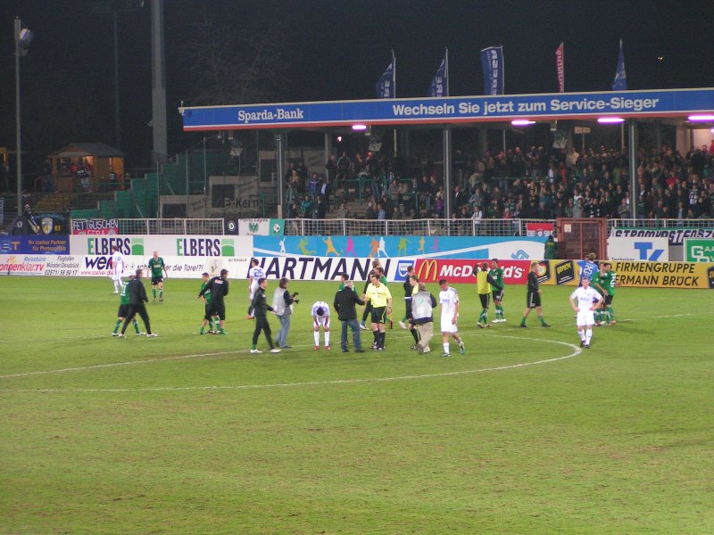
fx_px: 2805
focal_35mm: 136
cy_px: 268
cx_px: 357
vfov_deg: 10.9
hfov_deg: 14.5
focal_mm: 20.9
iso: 200
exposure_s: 1/40
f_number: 3.5
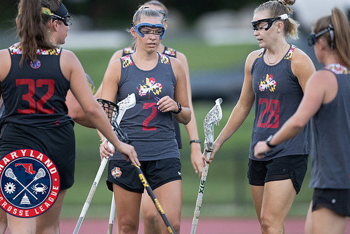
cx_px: 158
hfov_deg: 3.5
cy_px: 105
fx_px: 5663
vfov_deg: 2.4
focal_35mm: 582
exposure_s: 1/1000
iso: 2800
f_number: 2.8
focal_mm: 400
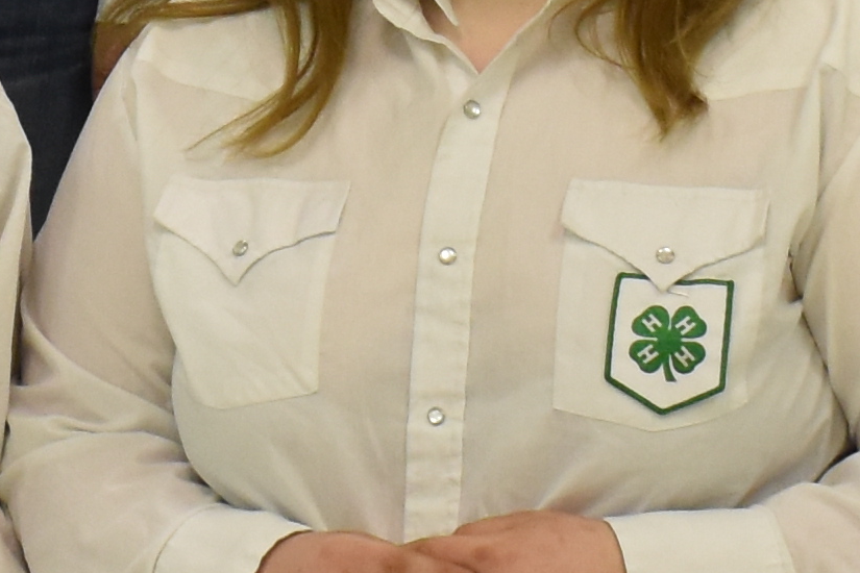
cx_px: -66
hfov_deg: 7.5
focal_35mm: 273
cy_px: -426
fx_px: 6512
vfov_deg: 5.0
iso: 800
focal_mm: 25
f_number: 4
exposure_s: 1/125
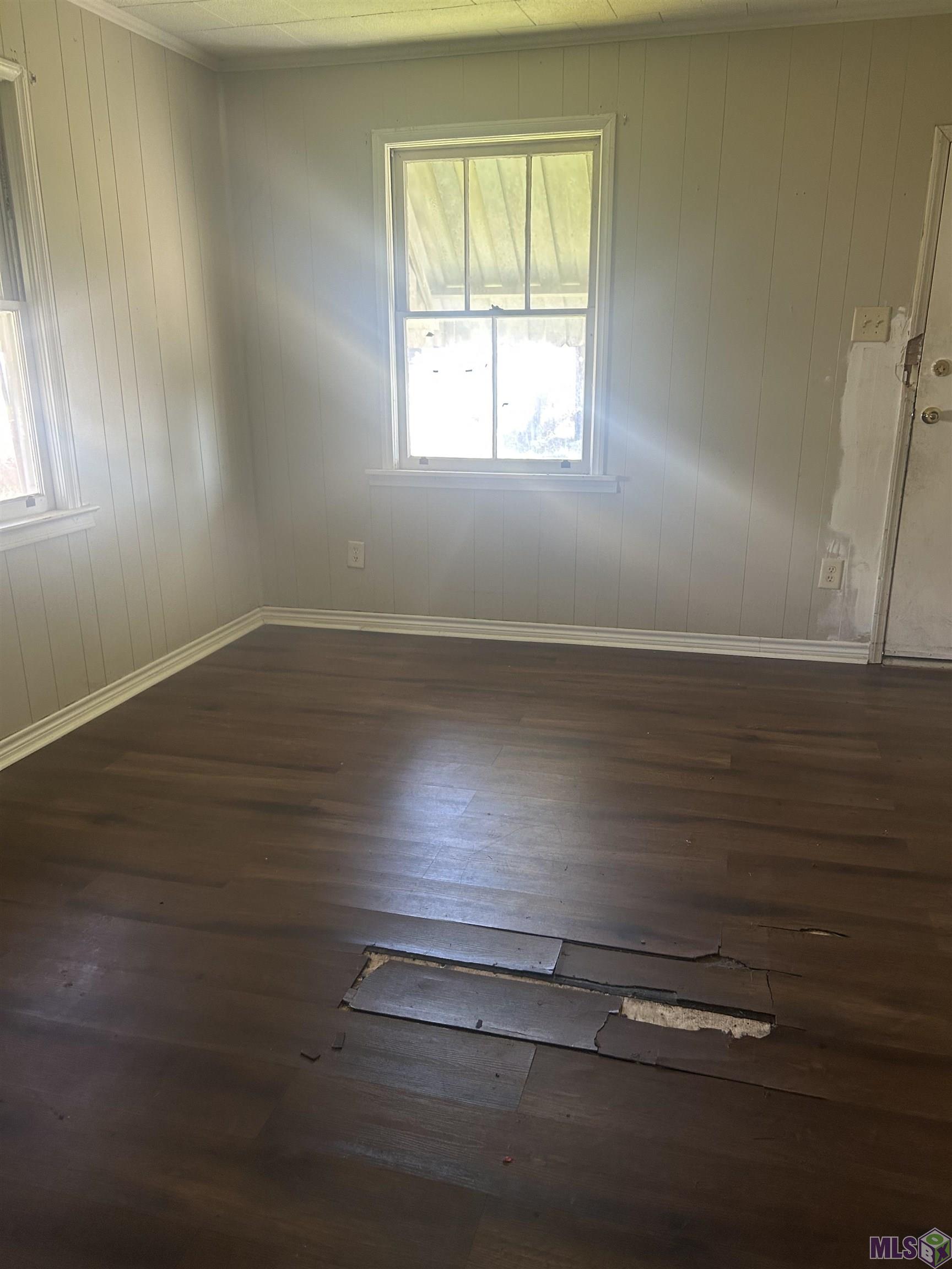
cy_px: 634
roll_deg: -0.4
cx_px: 476
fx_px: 953
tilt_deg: -18.1
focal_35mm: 26
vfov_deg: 67.3
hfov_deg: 53.1
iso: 125
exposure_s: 1/69
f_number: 1.5
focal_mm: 5.7
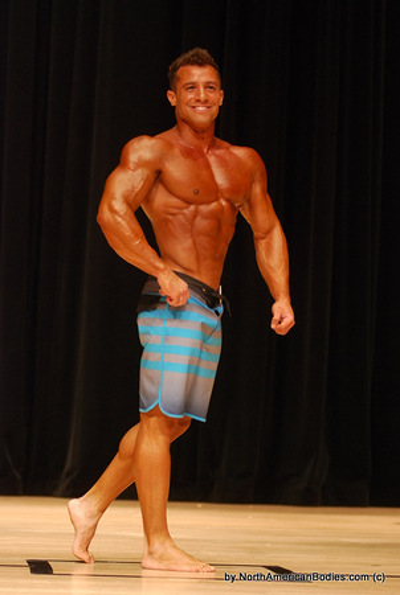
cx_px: 200
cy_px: 298
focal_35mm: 120
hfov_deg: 11.5
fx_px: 1991
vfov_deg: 17.0
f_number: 2.8
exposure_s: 1/125
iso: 640
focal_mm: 80
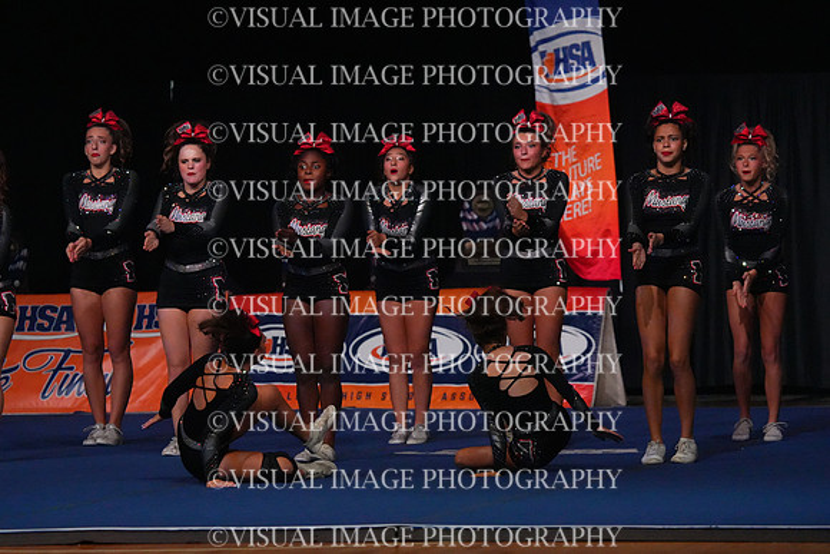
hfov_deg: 10.3
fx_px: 4612
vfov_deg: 6.9
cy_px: 277
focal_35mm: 200
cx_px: 415
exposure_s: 1/1250
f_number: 5.6
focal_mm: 200
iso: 16000
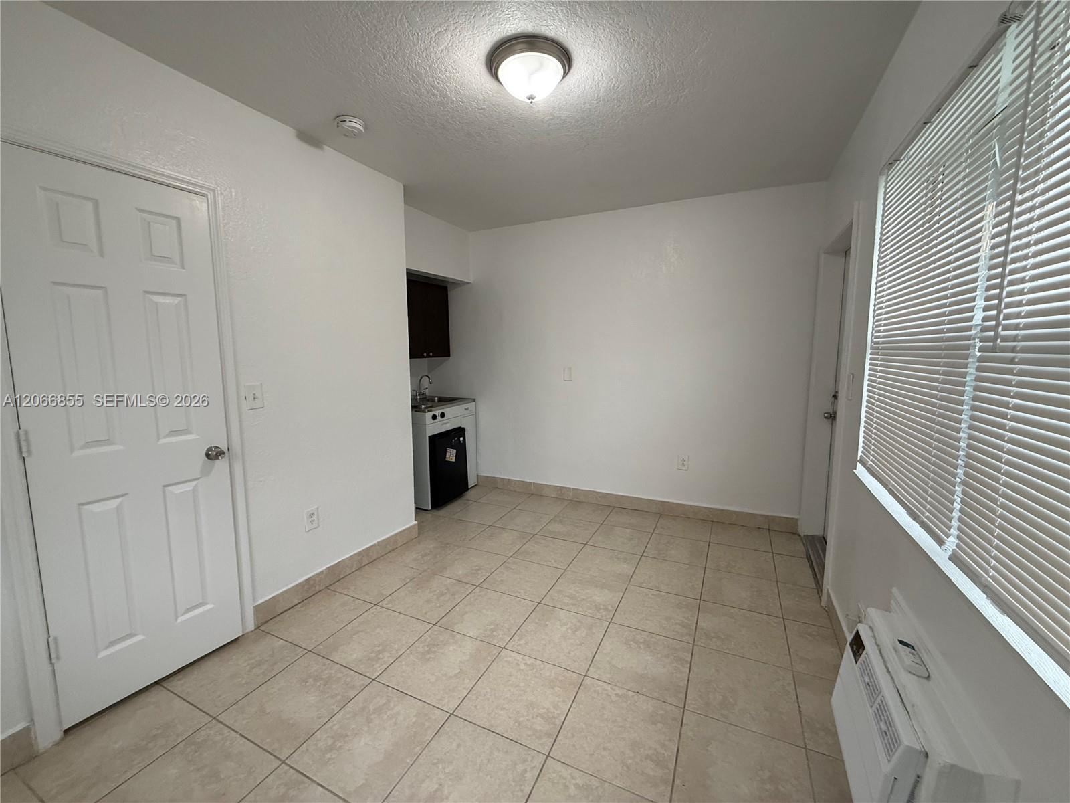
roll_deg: -0.1
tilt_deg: -7.2
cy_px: 402
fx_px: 433
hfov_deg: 102.1
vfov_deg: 85.7
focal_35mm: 14
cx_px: 535
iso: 320
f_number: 2.2
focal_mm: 2.22
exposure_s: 1/120
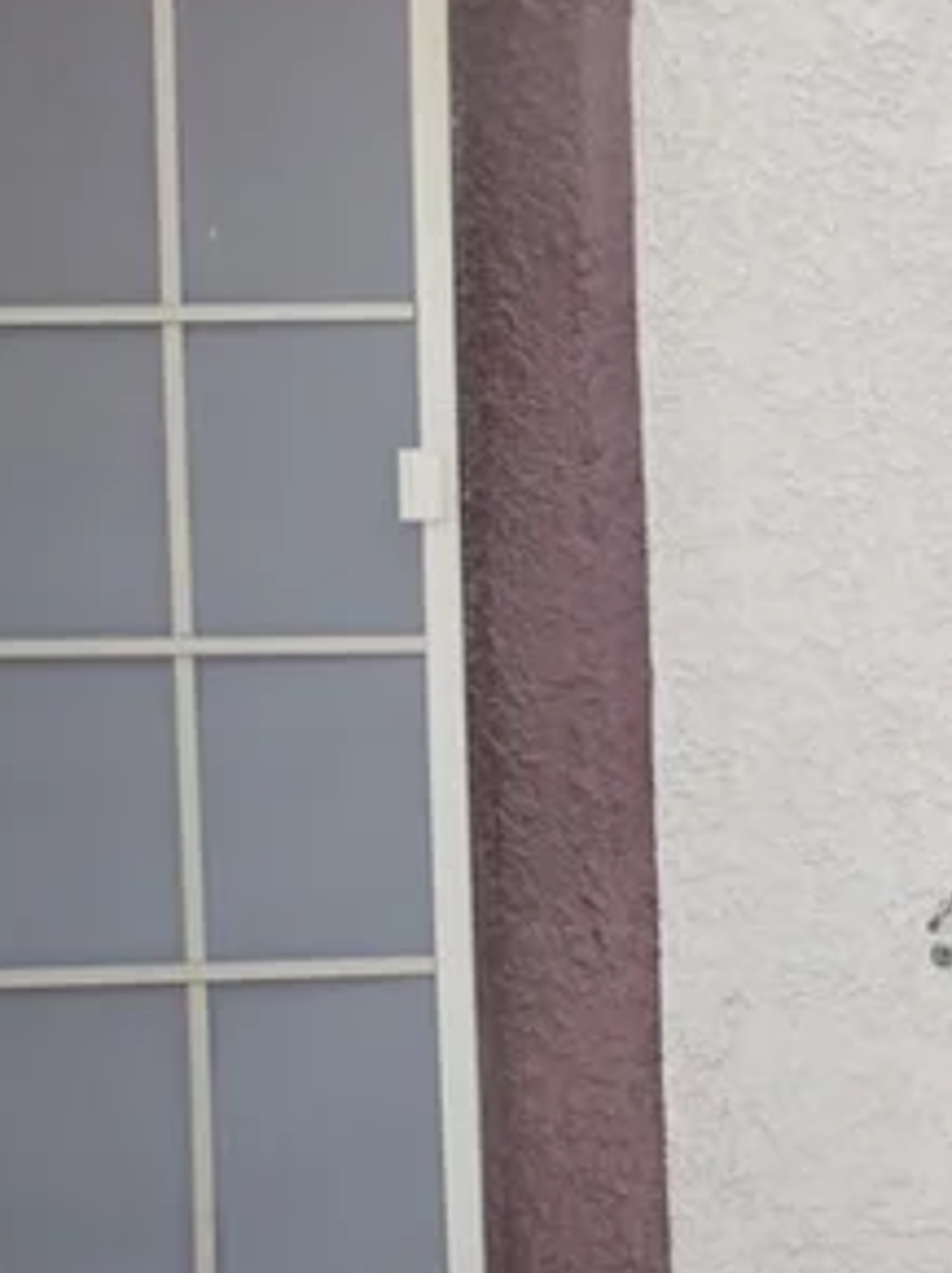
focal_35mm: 51
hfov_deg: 20.0
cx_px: 1750
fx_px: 1873
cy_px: 296
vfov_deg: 36.5
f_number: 5.6
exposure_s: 1/125
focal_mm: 10
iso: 360
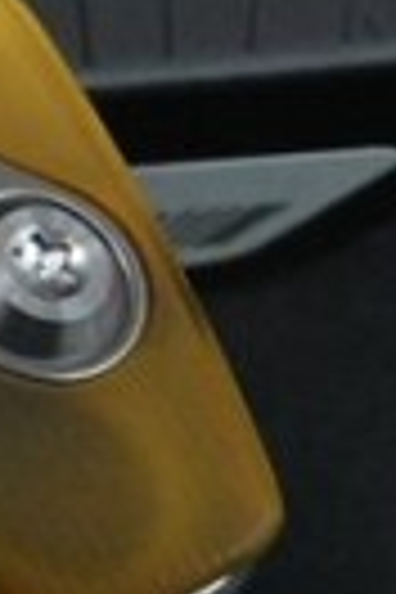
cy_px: -90
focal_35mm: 141
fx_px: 2326
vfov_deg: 14.2
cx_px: -968
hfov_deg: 7.8
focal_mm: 10.83
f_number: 11
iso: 2000
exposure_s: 1/30
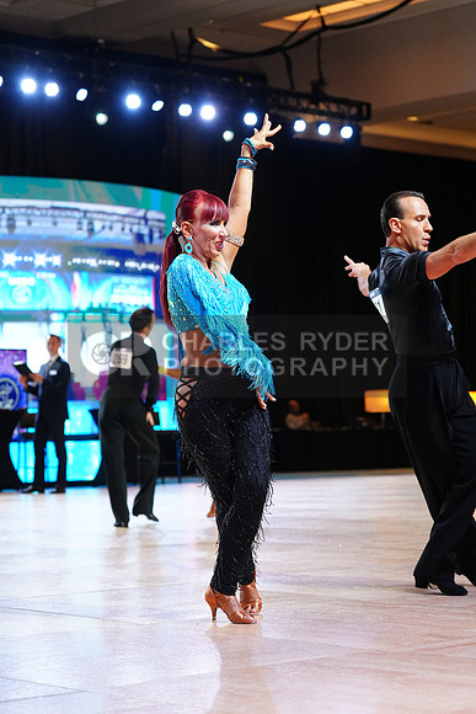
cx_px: 238
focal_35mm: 85
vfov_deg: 23.9
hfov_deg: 16.1
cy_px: 357
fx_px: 1685
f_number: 4
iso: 2500
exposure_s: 1/250
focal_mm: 85
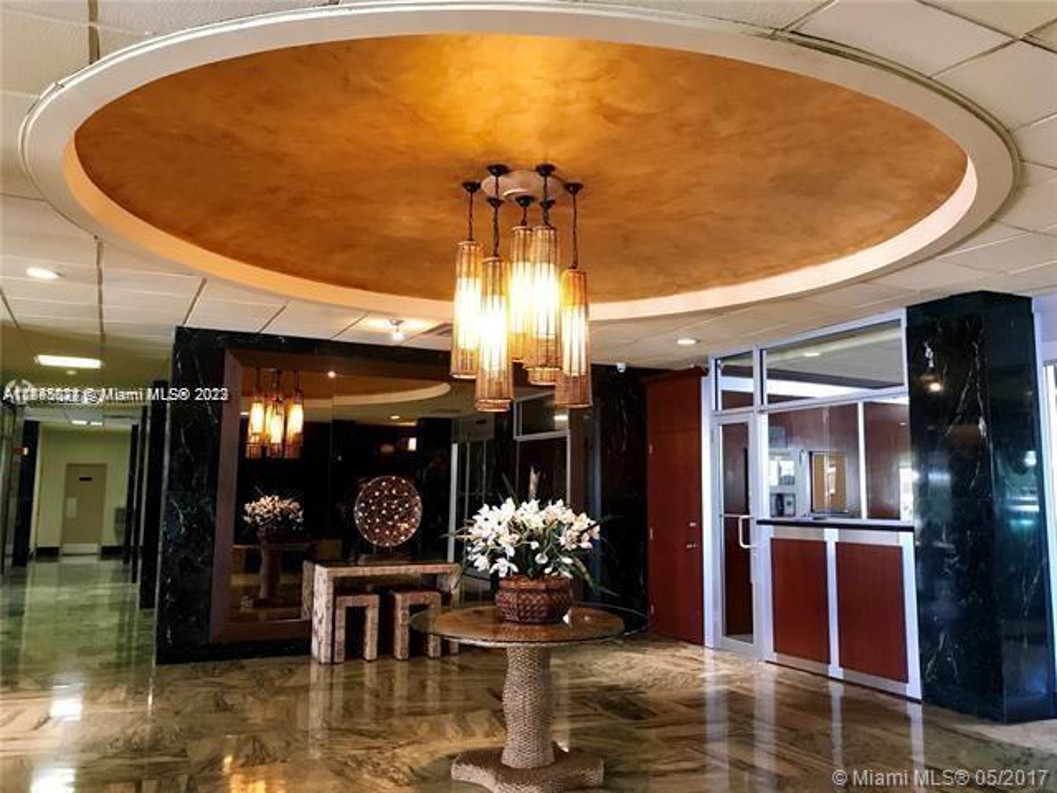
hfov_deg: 63.4
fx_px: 855
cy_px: 396
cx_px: 528
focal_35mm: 28
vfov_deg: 49.7
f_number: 1.8
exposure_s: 1/15
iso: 80
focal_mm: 3.99
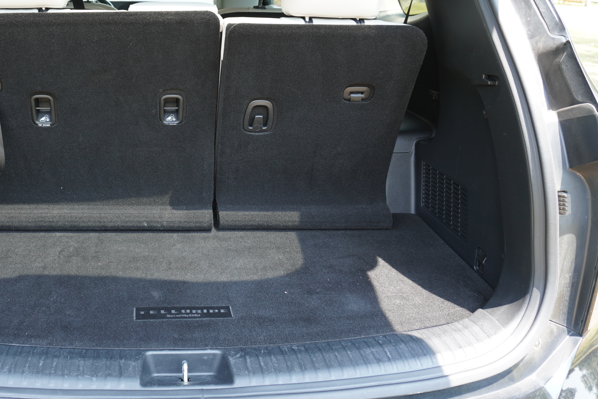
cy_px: 132
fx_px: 581
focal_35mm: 35
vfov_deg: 37.4
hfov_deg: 52.6
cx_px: 169
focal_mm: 16
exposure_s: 1/40
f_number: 4
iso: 100
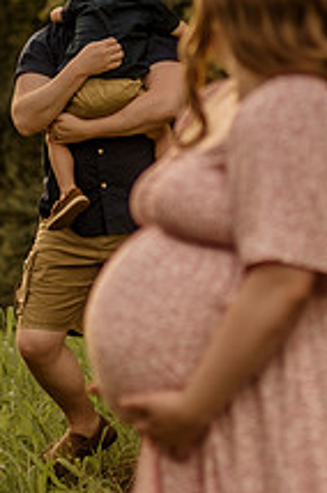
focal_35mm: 158
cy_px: 74
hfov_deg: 8.7
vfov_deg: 12.9
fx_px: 2160
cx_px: 210
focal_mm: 50
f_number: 1.8
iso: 125
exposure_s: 1/800
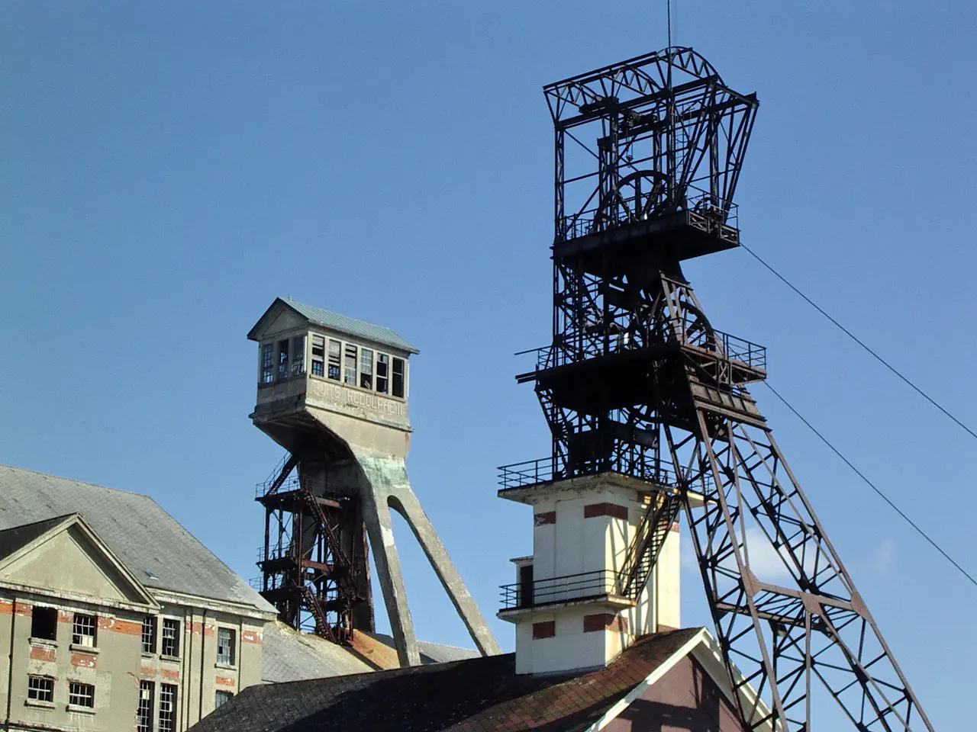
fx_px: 2484
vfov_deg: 16.8
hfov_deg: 22.3
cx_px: 488
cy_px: 366
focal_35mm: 88
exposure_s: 1/320
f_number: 7.6
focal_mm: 13.3
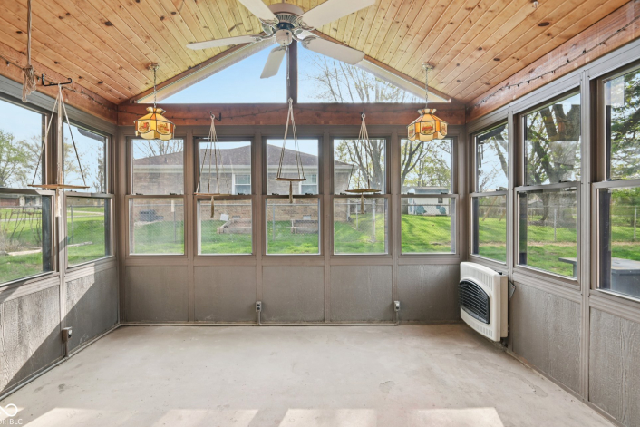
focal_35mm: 17
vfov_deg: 70.4
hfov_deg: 93.3
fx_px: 302
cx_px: 314
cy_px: 207
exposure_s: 1/40
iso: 100
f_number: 8
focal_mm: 16
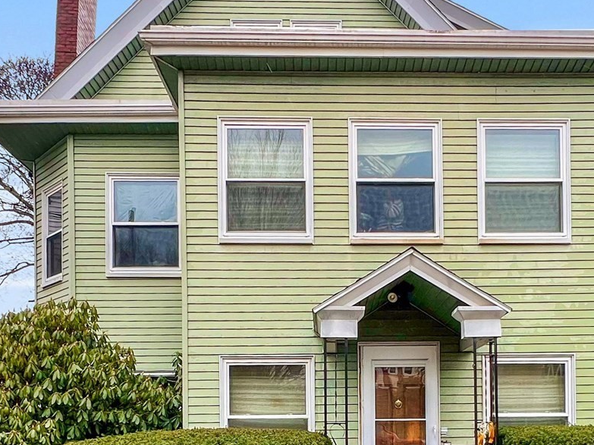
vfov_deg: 39.4
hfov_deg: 53.6
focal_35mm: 34
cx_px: 354
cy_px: 384
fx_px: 583
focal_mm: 1.57
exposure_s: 1/263
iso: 32
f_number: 1.8
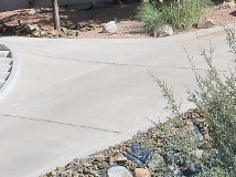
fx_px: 892
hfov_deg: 14.7
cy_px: 21
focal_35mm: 131
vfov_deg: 11.2
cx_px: 268
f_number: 5.5
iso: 80
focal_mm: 6.3
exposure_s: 1/320
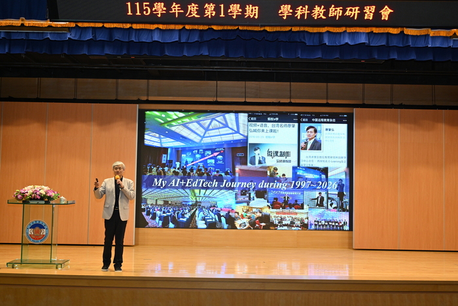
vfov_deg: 31.2
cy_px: 153
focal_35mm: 43
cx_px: 229
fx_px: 547
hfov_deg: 45.4
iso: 1000
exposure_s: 1/125
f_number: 4
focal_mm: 43
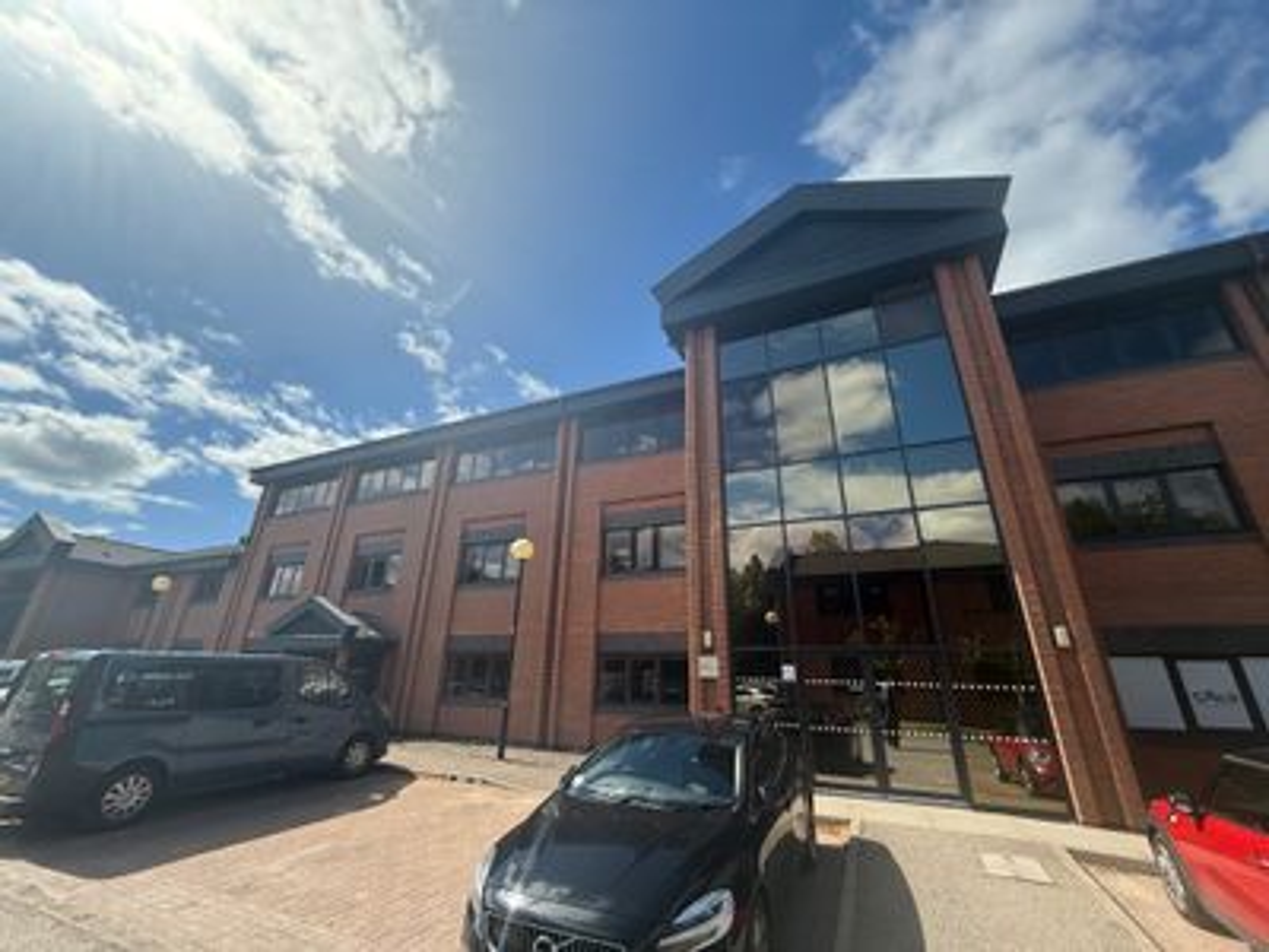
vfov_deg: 85.7
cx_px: 634
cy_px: 476
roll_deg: -1.1
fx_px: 513
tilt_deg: +22.0
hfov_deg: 102.1
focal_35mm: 14
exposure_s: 1/2092
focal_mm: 2.22
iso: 64
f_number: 2.2
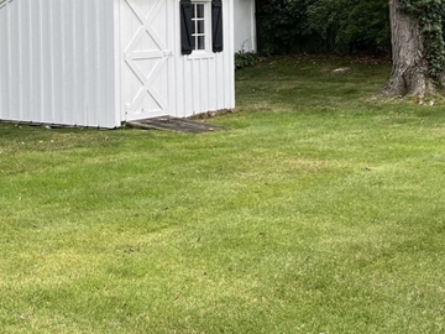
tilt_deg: -1.2
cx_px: 120
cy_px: 37
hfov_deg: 26.1
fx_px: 951
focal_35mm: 74
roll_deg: +1.5
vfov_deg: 19.6
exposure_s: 1/787
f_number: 1.6
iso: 50
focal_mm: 5.1
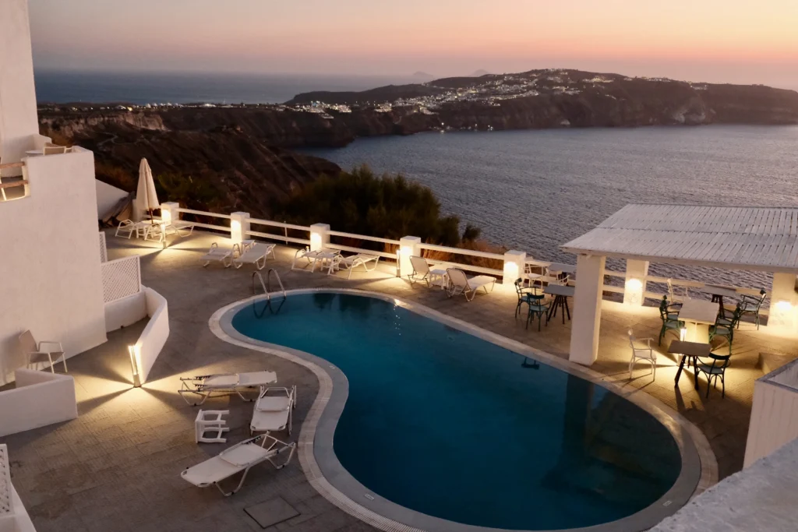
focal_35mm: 33
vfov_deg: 40.0
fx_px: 732
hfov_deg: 57.2
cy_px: 266
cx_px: 399
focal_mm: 22.3
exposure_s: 1/60
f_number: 3.2
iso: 3200
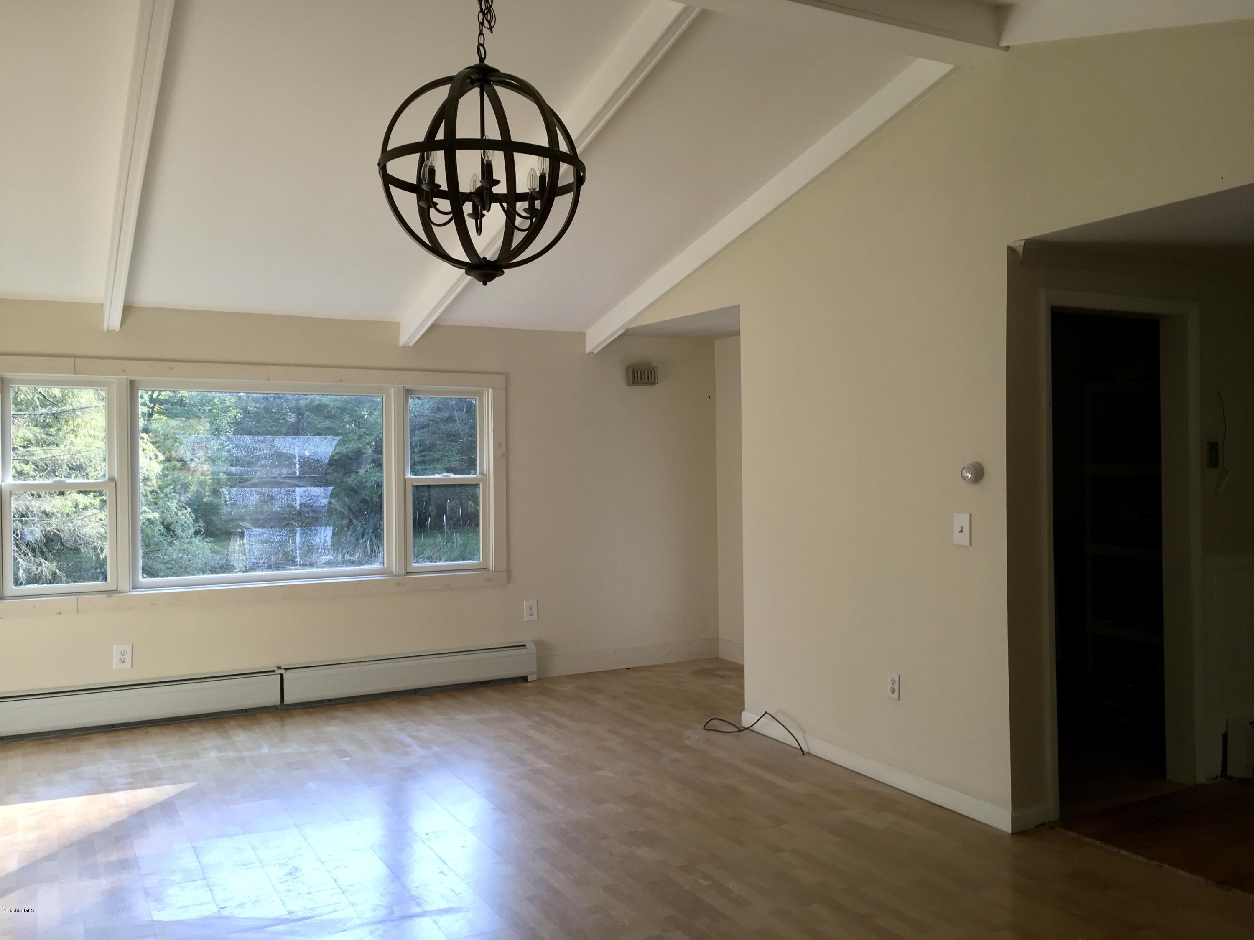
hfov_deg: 61.7
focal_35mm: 29
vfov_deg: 48.2
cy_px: 470
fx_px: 1051
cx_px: 627
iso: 25
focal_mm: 4.15
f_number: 2.2
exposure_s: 1/60
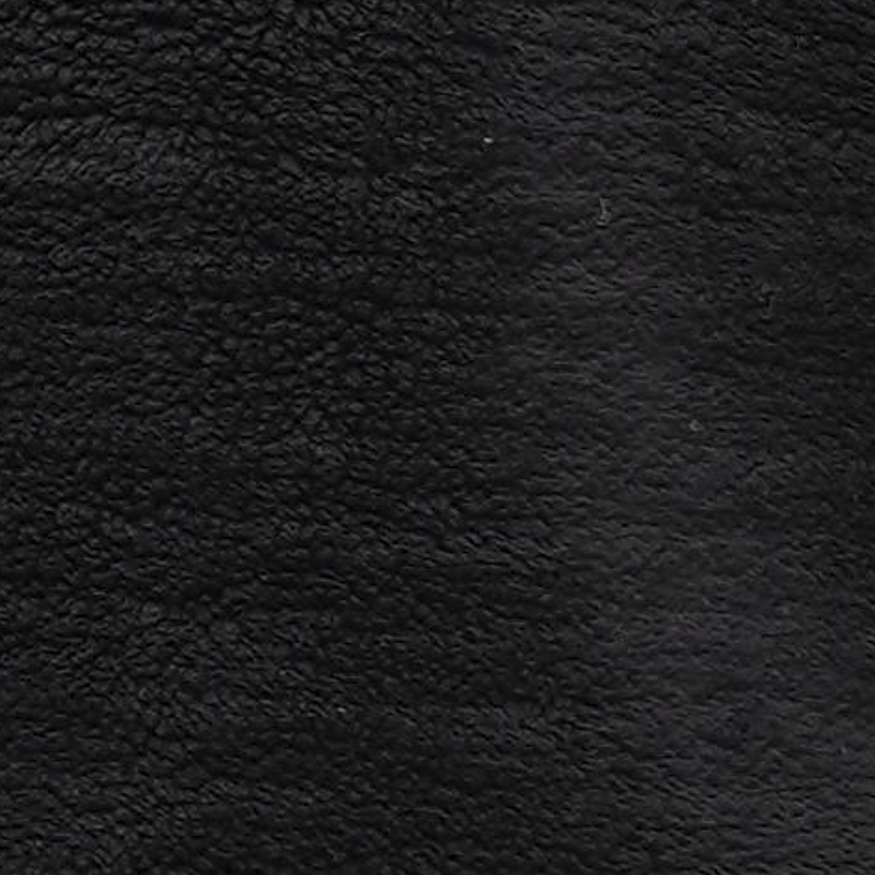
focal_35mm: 533
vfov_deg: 3.2
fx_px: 15243
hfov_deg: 3.3
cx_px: -189
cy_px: -1438
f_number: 8
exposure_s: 1/125
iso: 64
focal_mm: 50
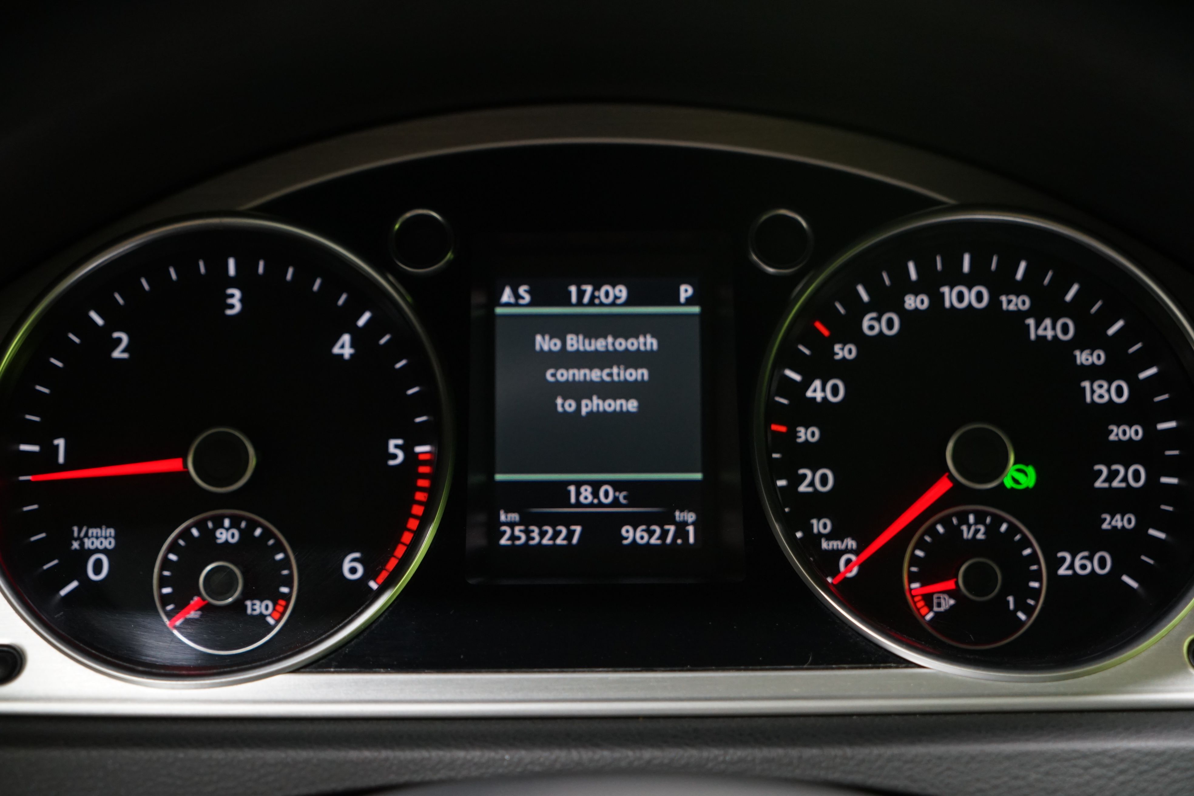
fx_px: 1658
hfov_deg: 39.6
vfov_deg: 27.0
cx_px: 597
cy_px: 398
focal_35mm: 50
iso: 1600
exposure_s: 1/25
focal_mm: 50
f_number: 4.5
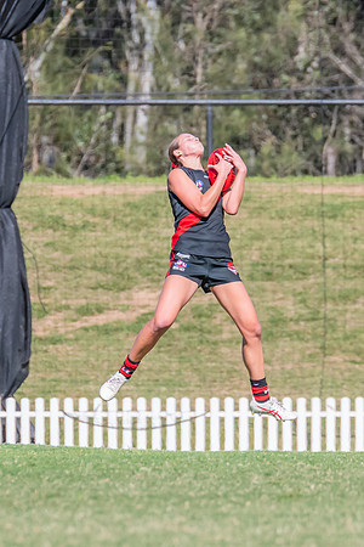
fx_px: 17495
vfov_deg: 1.8
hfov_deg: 1.2
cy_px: 257
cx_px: 243
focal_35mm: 1154
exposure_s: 1/1250
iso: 800
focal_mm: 420
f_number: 11
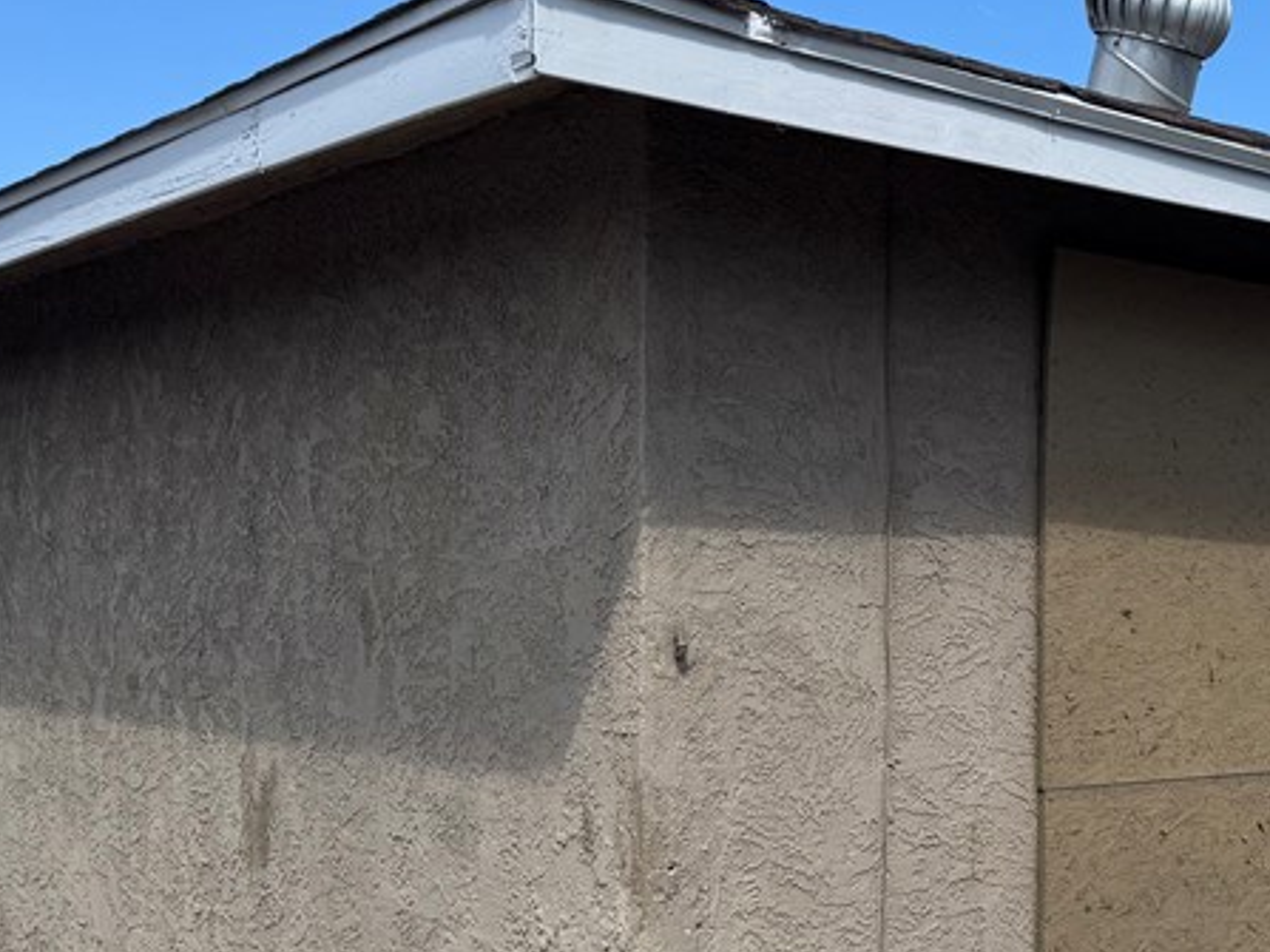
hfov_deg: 33.5
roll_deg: -0.6
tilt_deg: -2.3
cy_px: 665
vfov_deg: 26.3
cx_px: 1091
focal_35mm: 55
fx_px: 2017
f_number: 1.78
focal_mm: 6.76
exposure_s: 1/3413
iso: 80
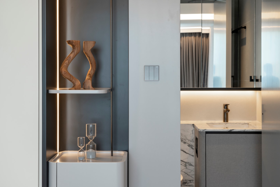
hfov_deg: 36.9
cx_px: 140
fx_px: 420
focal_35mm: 54
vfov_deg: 25.1
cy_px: 94
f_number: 6.3
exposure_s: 1/60
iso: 500
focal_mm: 54
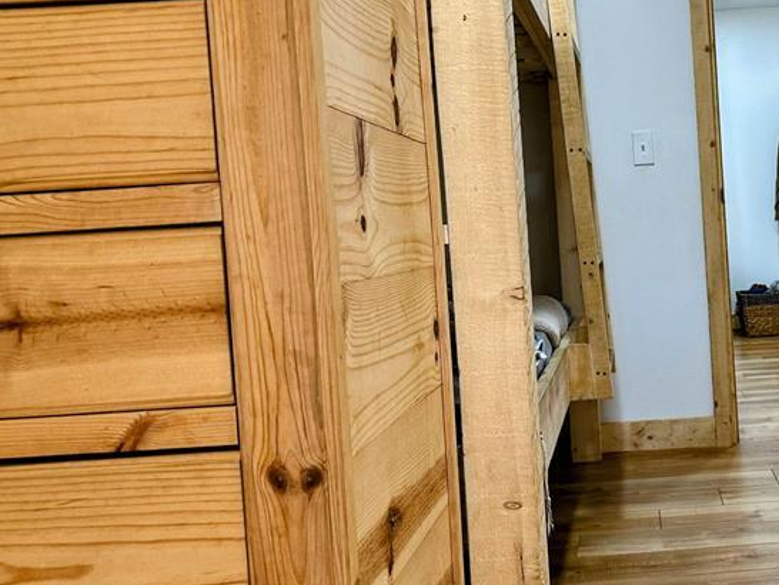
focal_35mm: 45
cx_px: 662
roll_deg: +5.1
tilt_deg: -2.1
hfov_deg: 39.7
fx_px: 1013
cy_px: 265
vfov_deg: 32.2
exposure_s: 1/120
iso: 160
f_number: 1.78
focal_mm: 6.86
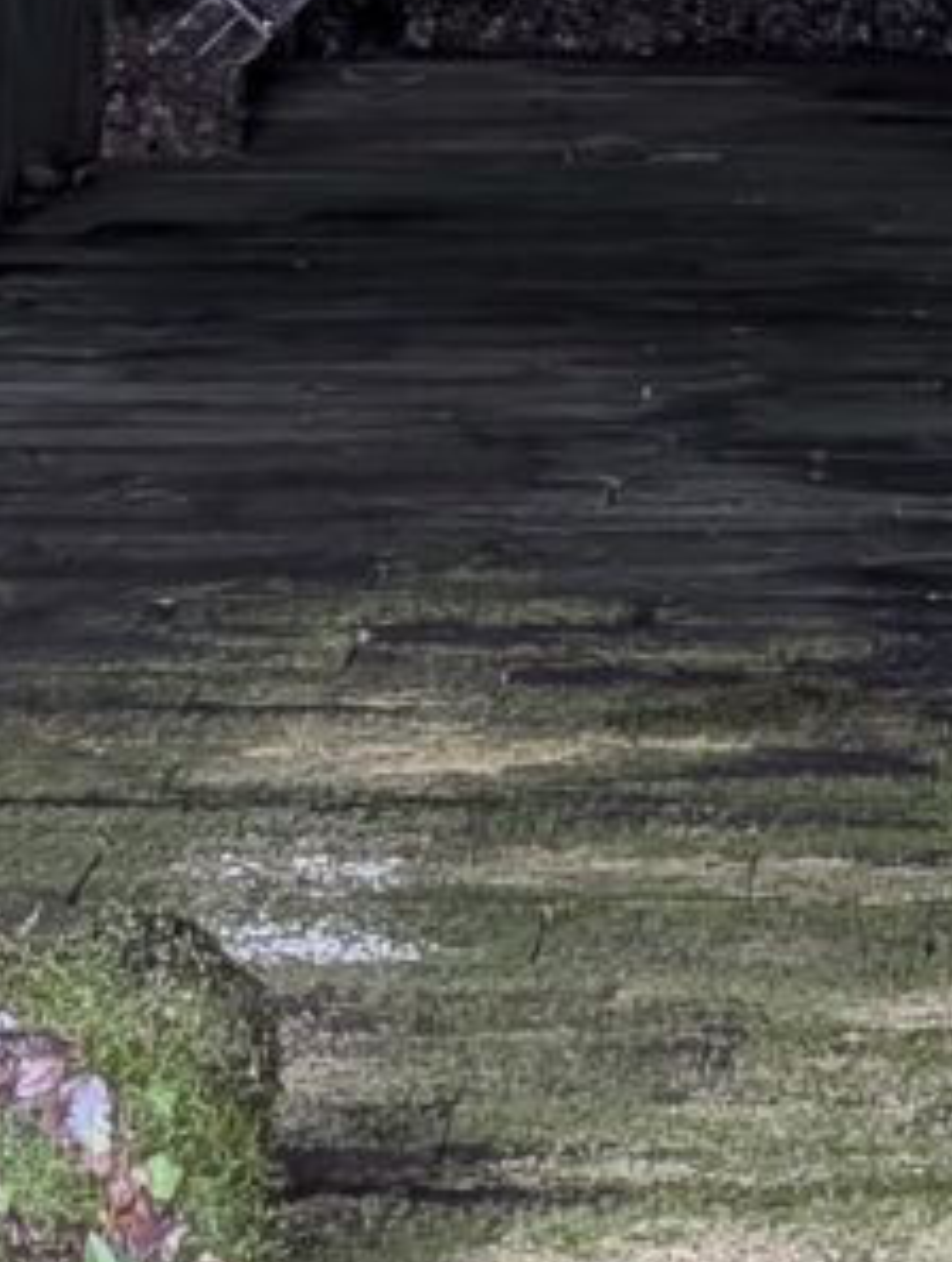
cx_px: 907
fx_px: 6175
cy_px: -272
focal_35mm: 169
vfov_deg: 11.4
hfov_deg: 8.8
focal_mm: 6.9
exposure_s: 1/10
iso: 303
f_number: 1.7
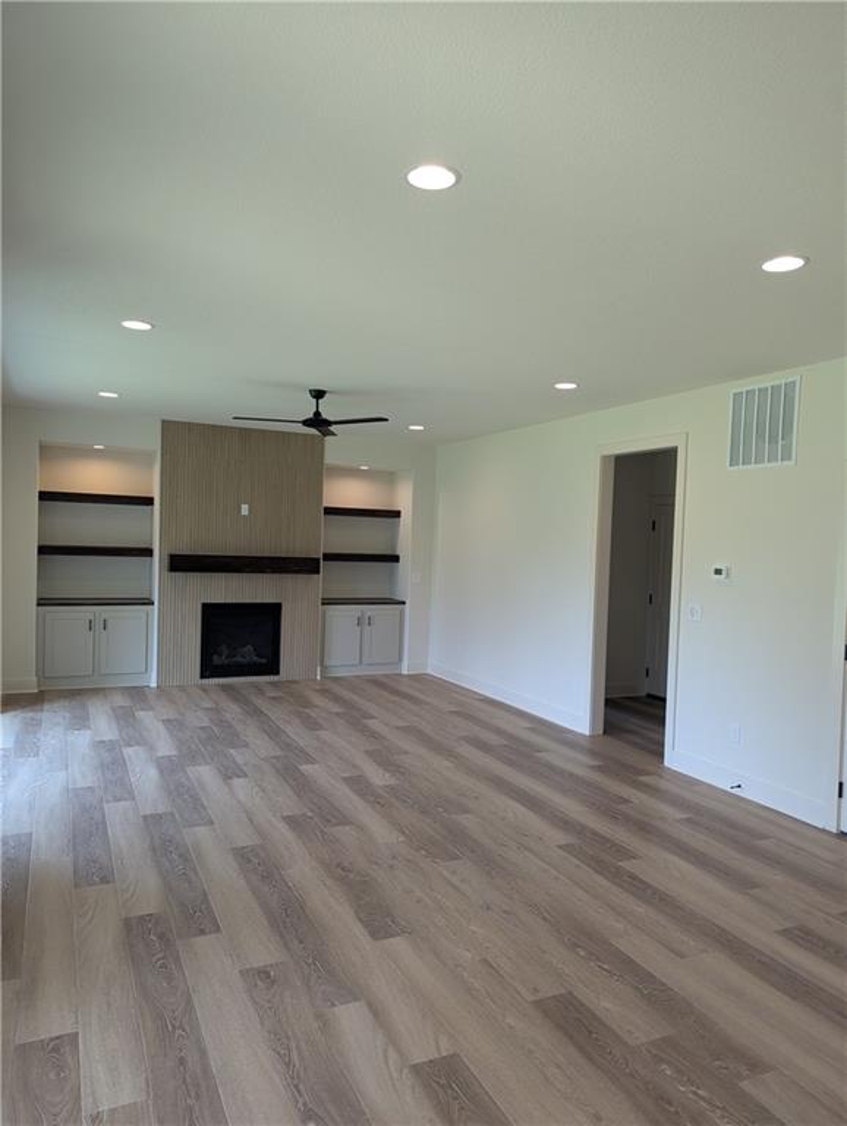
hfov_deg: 56.9
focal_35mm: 24
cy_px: 563
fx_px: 781
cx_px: 424
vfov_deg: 71.5
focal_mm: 6.81
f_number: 1.85
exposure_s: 1/60
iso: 46
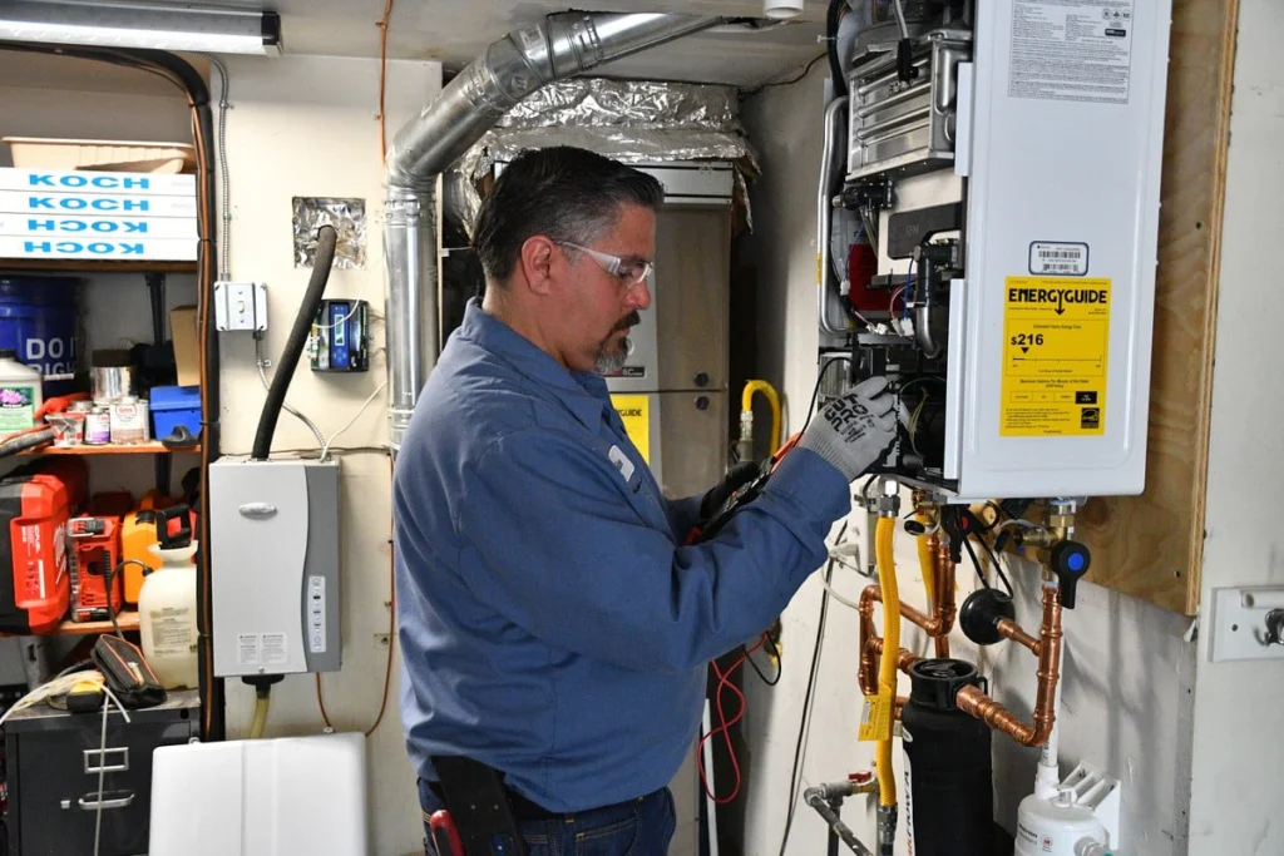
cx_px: 642
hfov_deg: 57.2
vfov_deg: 40.0
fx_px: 1177
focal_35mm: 33
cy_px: 428
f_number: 3
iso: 2500
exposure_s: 1/1600
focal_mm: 22
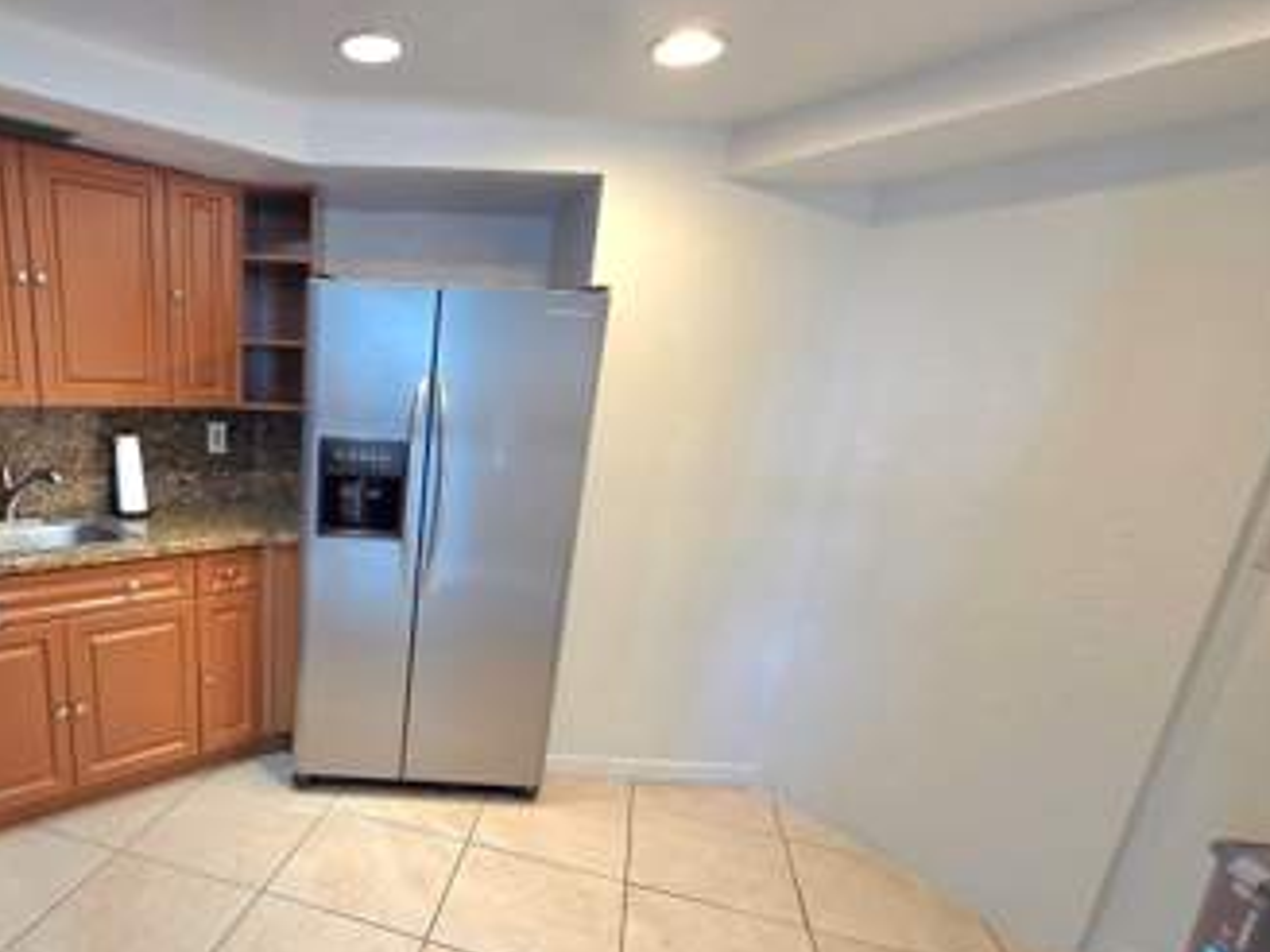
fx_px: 697
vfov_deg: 67.2
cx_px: 360
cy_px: 615
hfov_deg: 79.9
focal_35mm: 19
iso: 250
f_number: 2.2
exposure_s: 1/60.2
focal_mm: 2.2
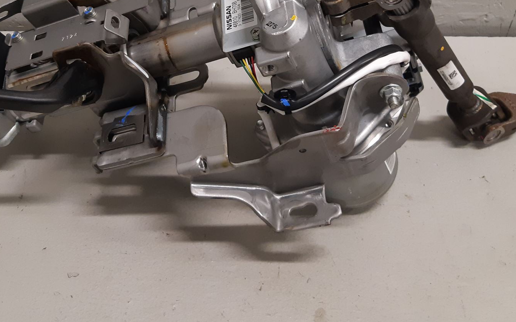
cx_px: 223
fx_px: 591
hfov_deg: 47.1
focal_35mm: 42
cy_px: 52
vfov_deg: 29.6
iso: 200
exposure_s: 1/50
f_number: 1.7
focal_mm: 3.93
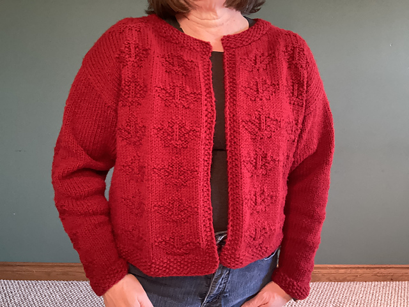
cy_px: 154
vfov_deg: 44.2
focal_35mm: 32
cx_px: 204
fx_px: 378
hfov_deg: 56.8
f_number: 2.2
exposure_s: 1/17
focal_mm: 2.87
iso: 500
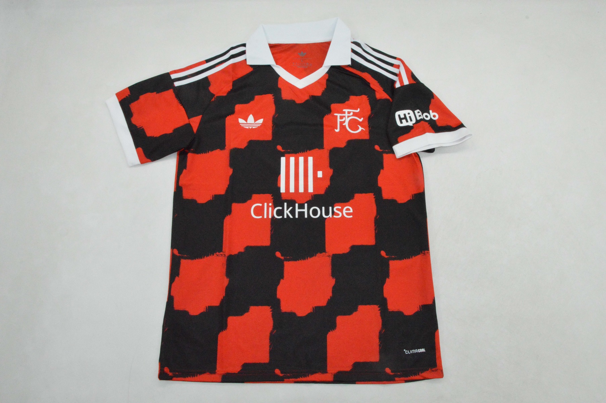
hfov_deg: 59.5
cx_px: 303
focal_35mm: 32
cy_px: 202
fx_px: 530
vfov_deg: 41.6
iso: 6400
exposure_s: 1/200
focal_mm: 21
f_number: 22
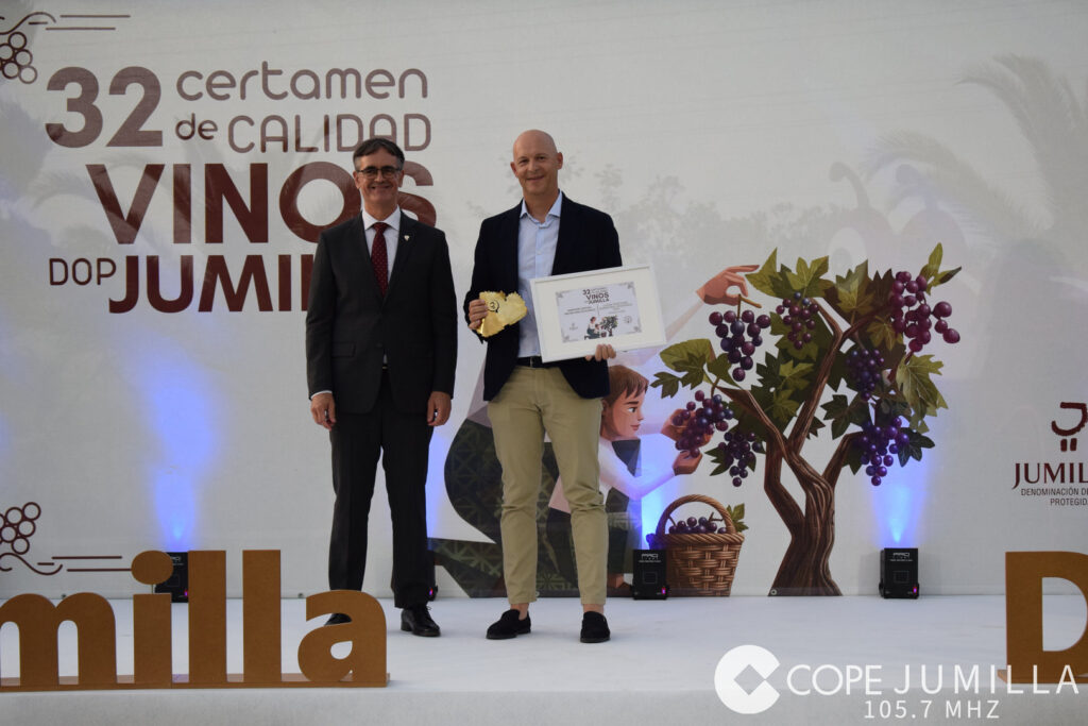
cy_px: 363
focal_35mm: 82
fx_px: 2494
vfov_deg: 16.6
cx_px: 544
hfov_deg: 24.6
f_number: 5.6
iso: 1000
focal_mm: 55
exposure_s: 1/500
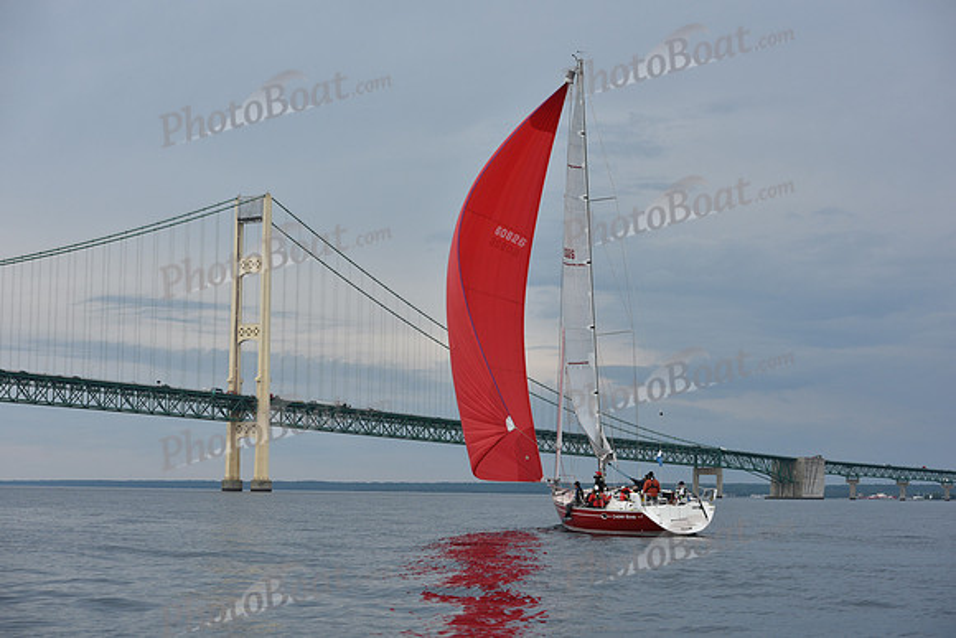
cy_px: 319
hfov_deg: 28.8
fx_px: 1859
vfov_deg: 19.5
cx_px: 478
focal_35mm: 70
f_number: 6.3
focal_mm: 70
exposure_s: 1/800
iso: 250
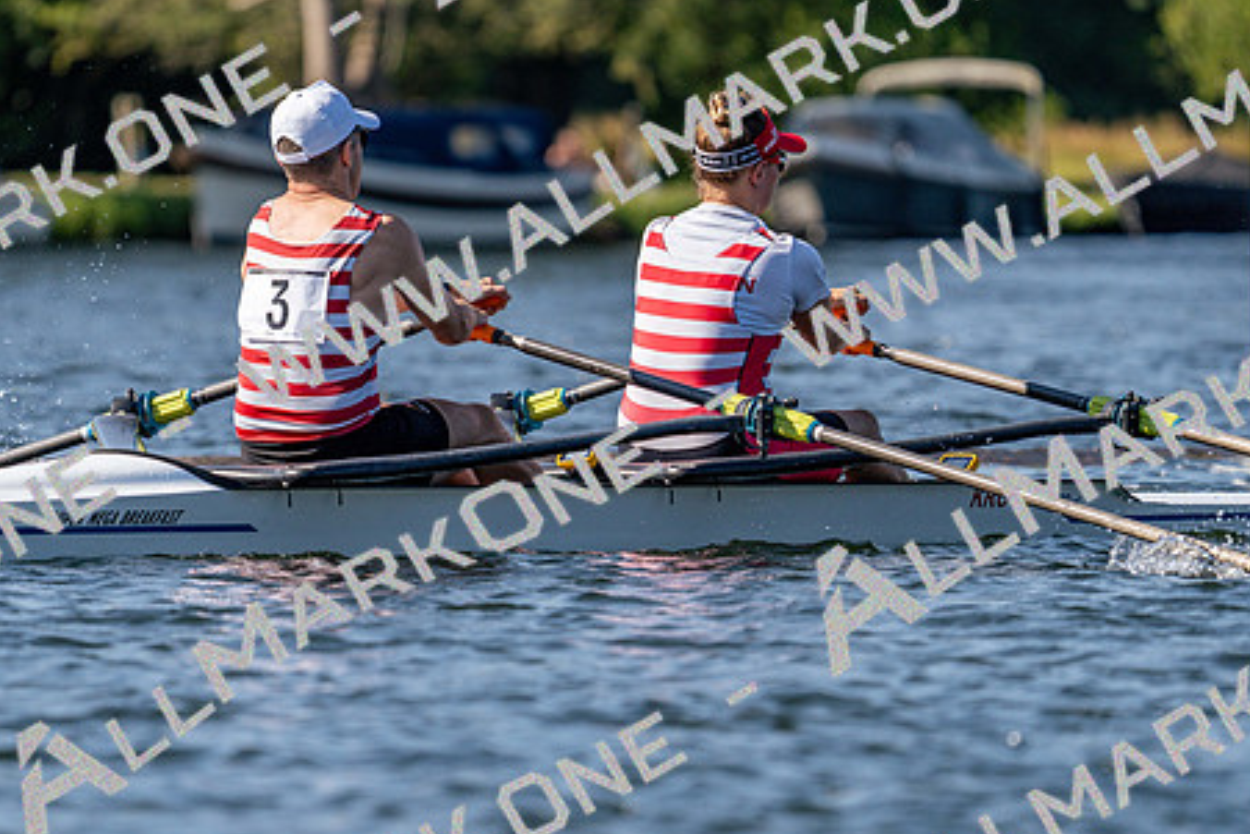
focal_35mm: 491
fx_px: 17053
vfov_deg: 2.8
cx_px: 579
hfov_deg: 4.2
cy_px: 414
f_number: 6.3
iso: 250
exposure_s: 1/1600
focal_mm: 382
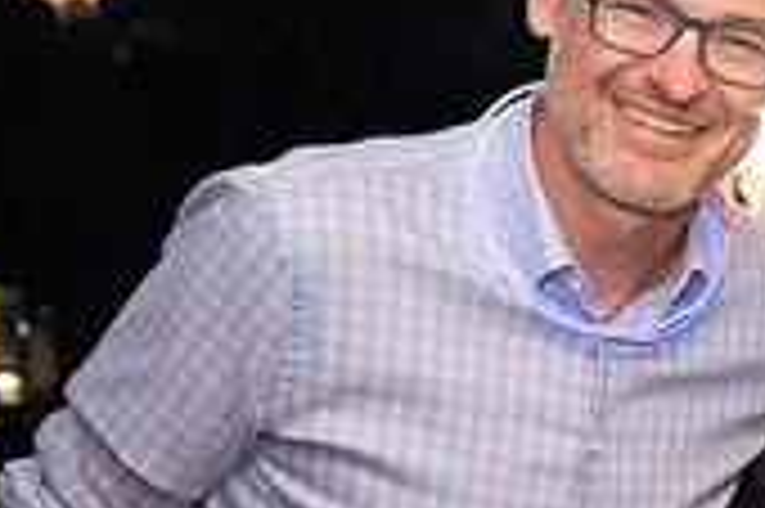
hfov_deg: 13.6
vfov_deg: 9.7
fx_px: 2972
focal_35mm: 140
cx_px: 1238
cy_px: 456
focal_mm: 41
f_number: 4
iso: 3200
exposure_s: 1/125
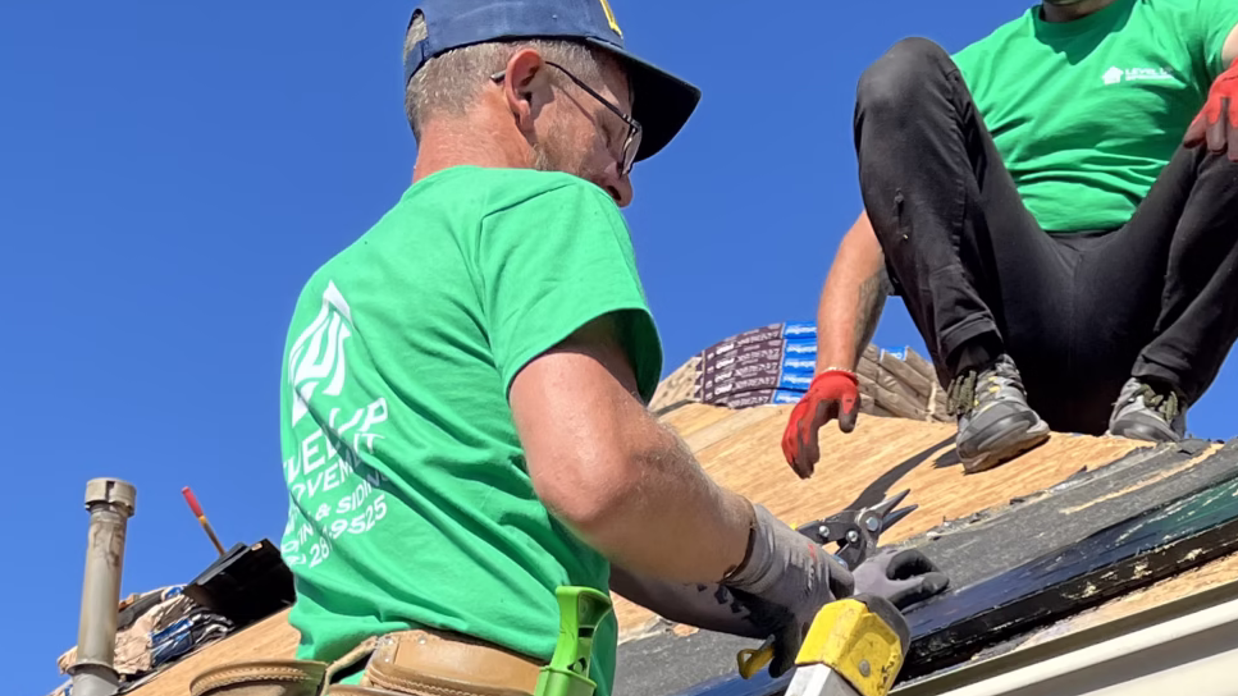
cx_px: 547
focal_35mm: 75
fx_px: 2462
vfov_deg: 15.0
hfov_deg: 28.2
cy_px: 1012
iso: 50
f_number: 1.6
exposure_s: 1/2222
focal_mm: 5.1
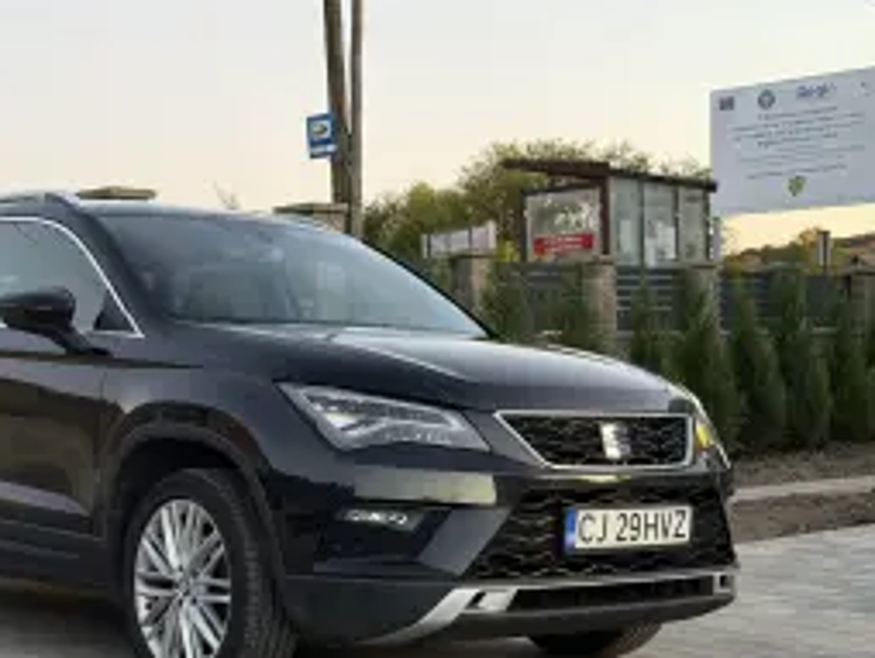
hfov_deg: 28.3
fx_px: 1720
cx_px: 286
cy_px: 396
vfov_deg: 21.6
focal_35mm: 68
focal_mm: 6.76
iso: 250
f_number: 1.78
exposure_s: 1/44
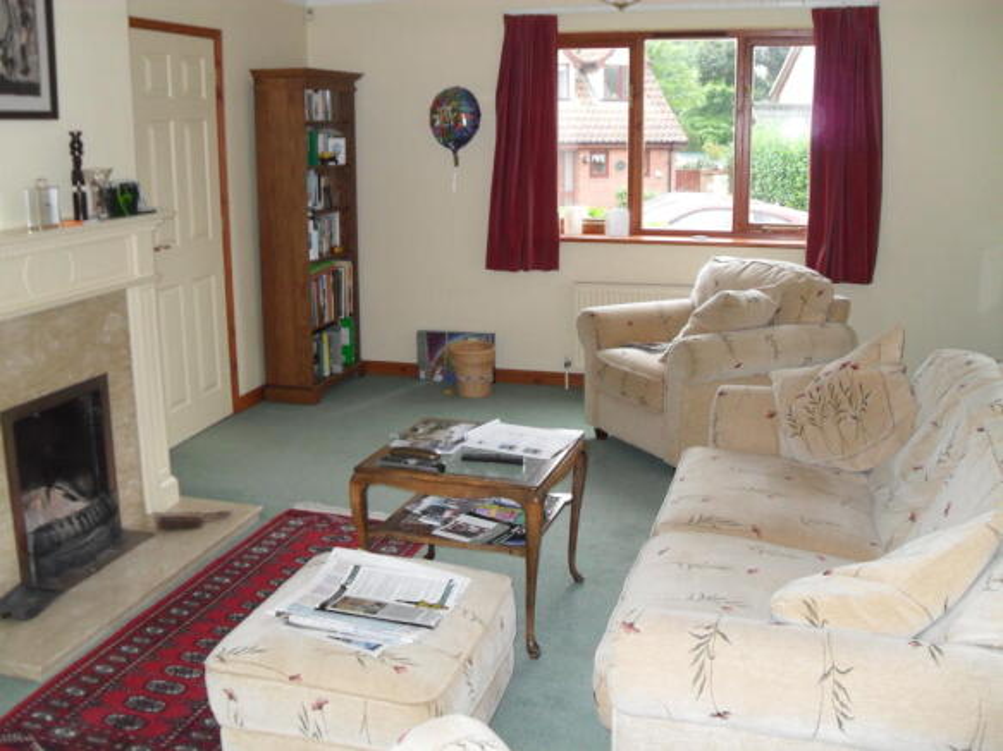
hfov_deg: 52.6
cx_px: 502
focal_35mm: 35
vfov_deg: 40.7
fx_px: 1014
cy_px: 376
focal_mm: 6.2
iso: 200
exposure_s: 1/45
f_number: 2.8
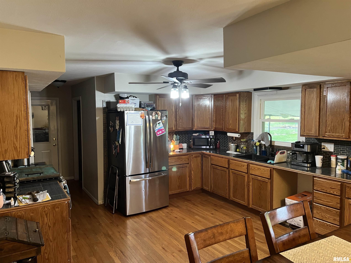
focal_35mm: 26
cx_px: 176
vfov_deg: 53.1
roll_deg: +1.2
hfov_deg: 67.3
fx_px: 264
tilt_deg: -3.4
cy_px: 132
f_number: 1.5
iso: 320
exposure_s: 1/60
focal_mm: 5.7
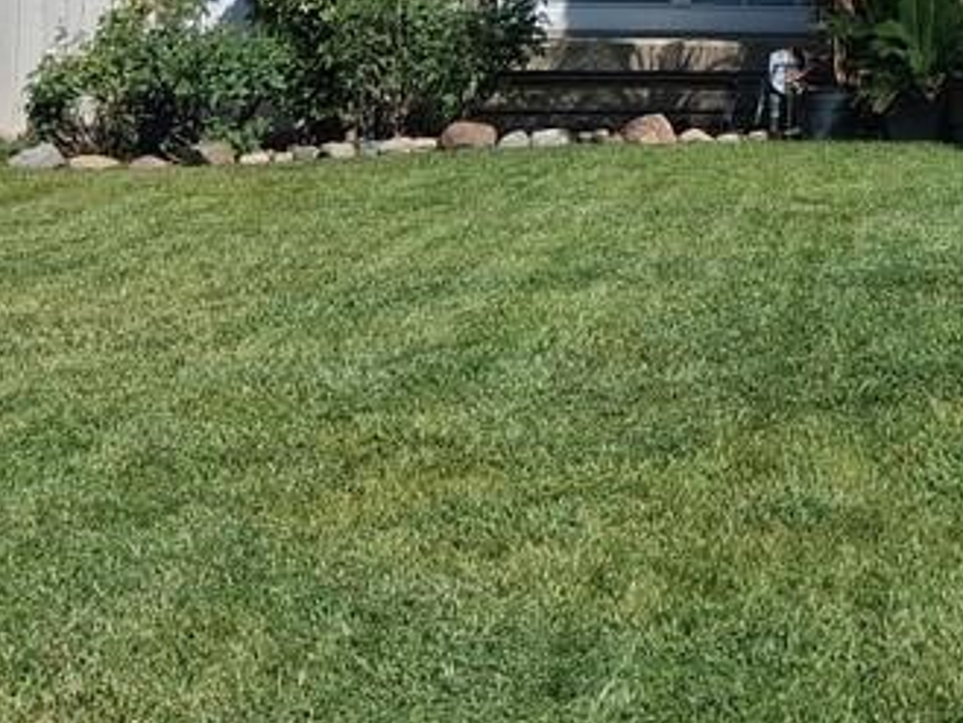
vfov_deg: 17.2
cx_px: 1393
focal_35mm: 81
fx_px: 2254
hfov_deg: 20.9
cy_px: -211
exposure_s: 1/863
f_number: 1.8
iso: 25
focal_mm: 3.98
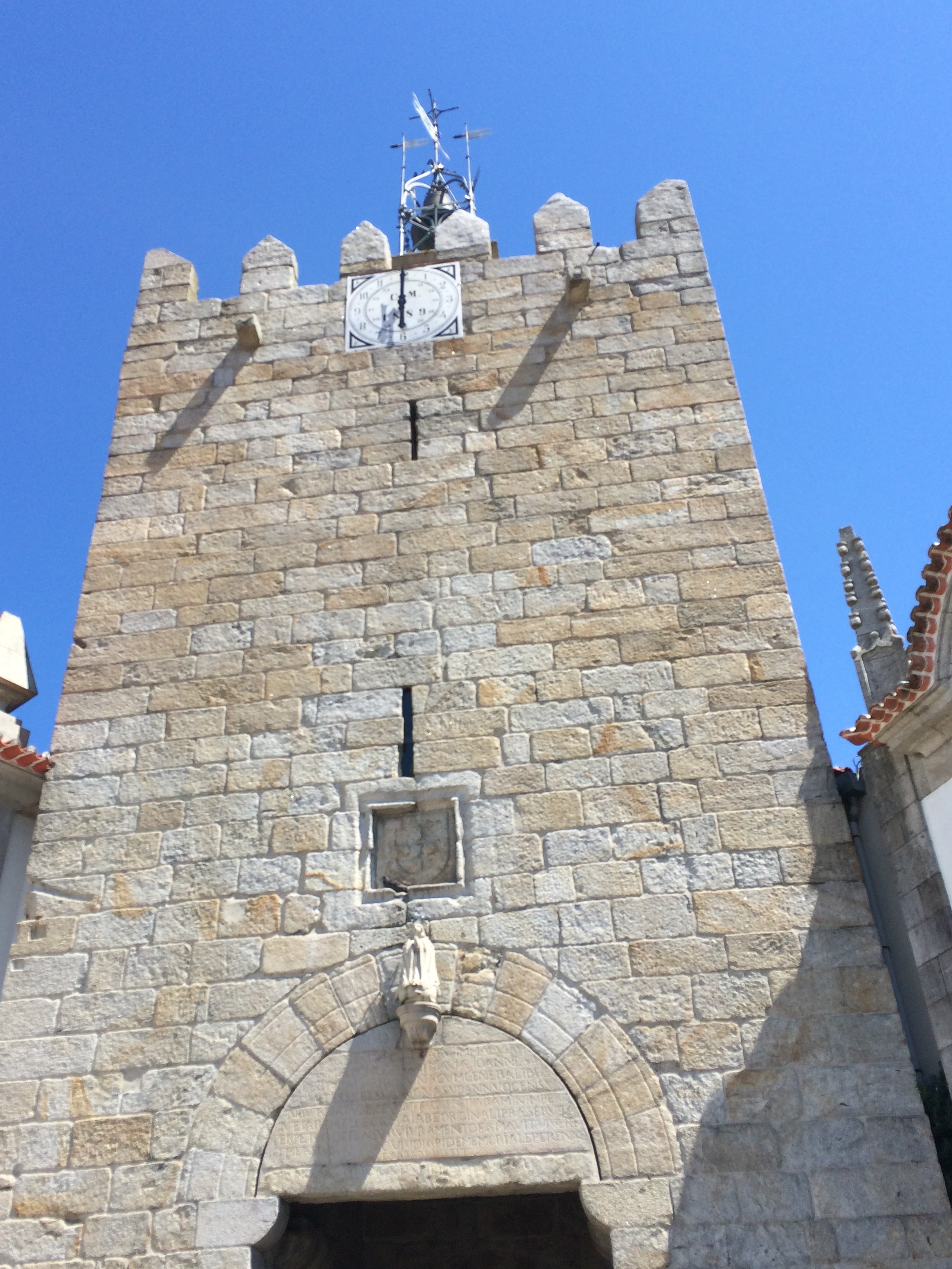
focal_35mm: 33
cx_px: 443
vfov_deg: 55.4
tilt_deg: +41.7
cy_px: 644
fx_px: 1210
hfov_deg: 42.9
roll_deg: +1.9
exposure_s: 1/1520
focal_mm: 4.15
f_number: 2.2
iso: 32
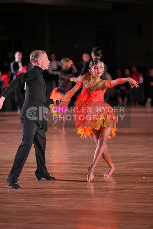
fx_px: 1089
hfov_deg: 8.0
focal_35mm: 171
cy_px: 114
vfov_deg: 12.0
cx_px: 76
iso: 1250
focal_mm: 171
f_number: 2.8
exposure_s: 1/400
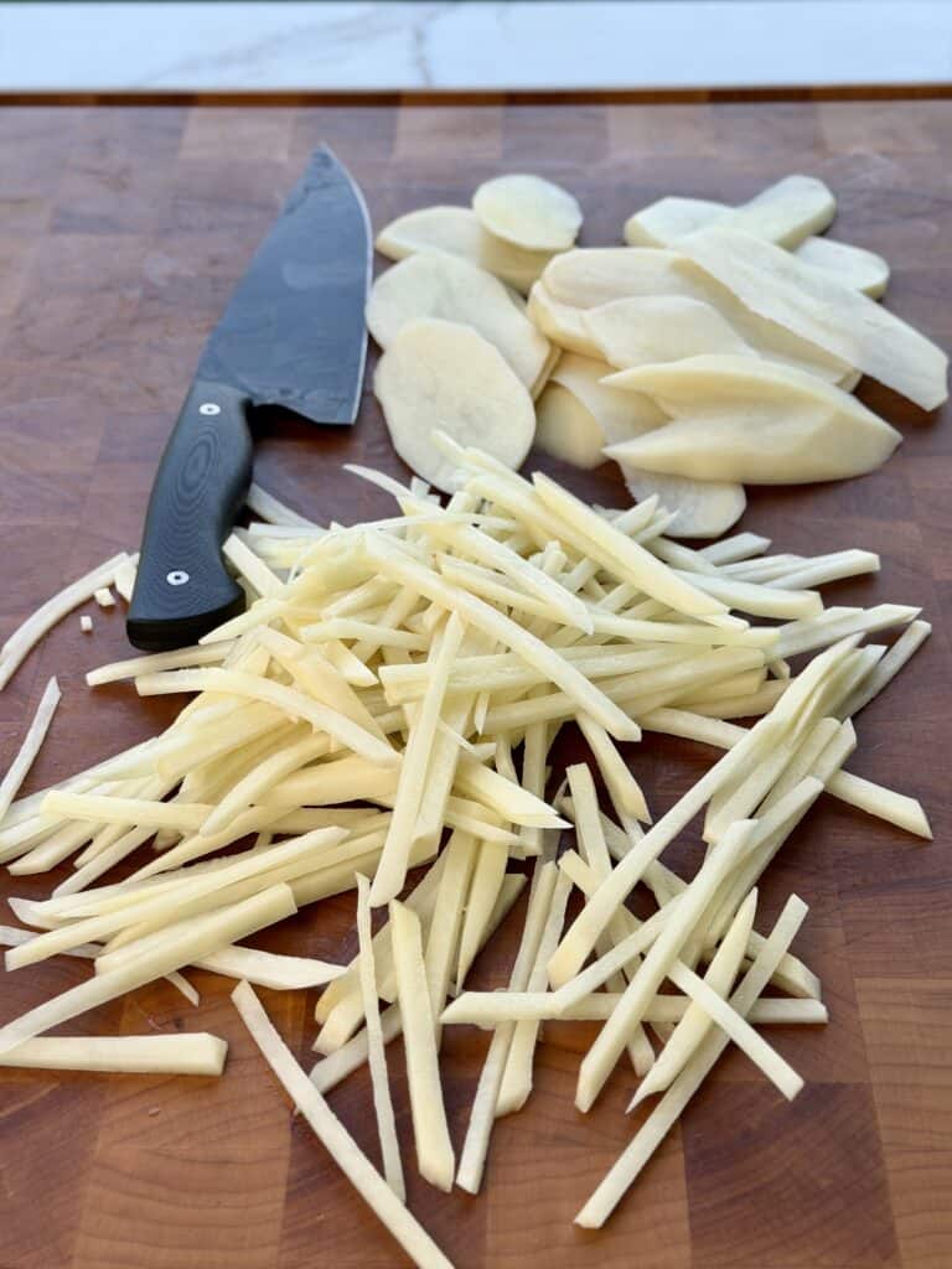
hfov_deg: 30.3
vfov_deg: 39.7
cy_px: 634
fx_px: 1760
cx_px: 476
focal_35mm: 48
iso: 64
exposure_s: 1/1027
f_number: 1.78
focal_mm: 6.76
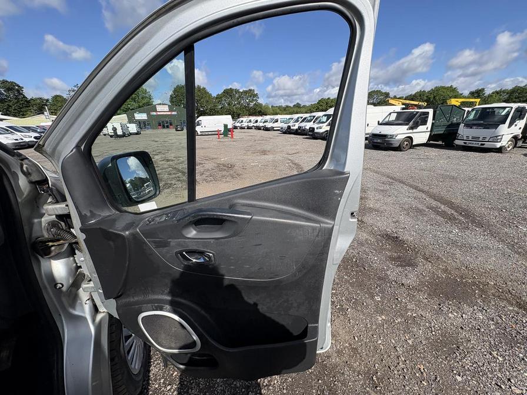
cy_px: 198
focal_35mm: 14
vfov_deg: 85.7
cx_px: 264
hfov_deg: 102.1
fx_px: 213
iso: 50
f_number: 2.2
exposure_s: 1/1395
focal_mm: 2.22
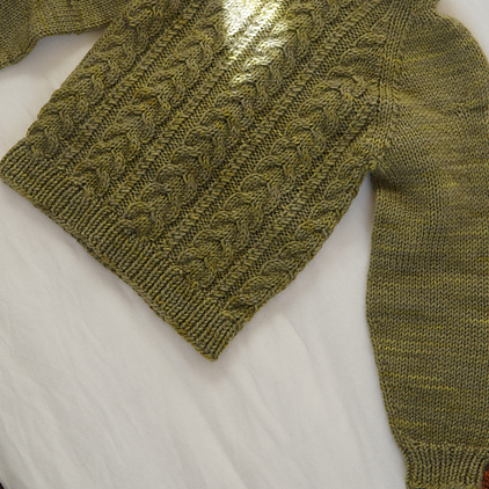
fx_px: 927
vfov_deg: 29.3
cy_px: 149
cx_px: 245
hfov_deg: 29.6
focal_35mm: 58
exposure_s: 1/80
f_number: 4.5
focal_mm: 30
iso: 100
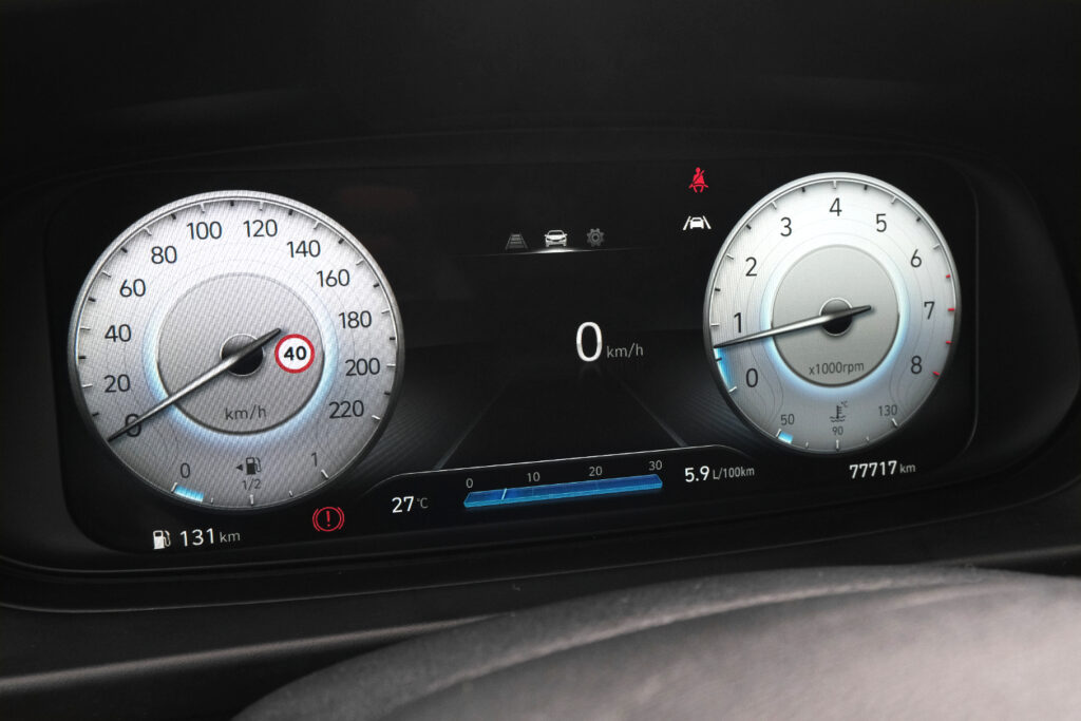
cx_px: 540
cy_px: 360
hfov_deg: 54.4
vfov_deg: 37.9
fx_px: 1051
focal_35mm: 35
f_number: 9
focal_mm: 23.5
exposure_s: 1/200
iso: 2000
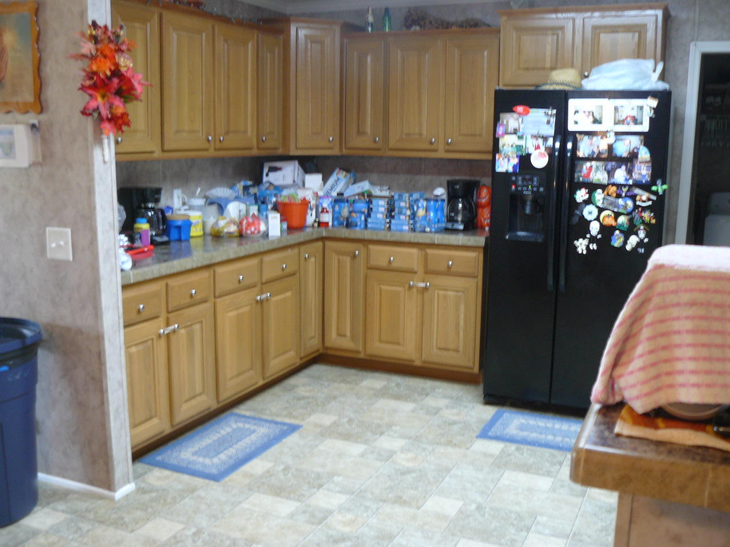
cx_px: 365
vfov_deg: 39.7
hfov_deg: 51.4
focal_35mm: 36
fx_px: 759
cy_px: 274
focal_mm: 6
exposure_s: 1/2.5
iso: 100
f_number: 2.8
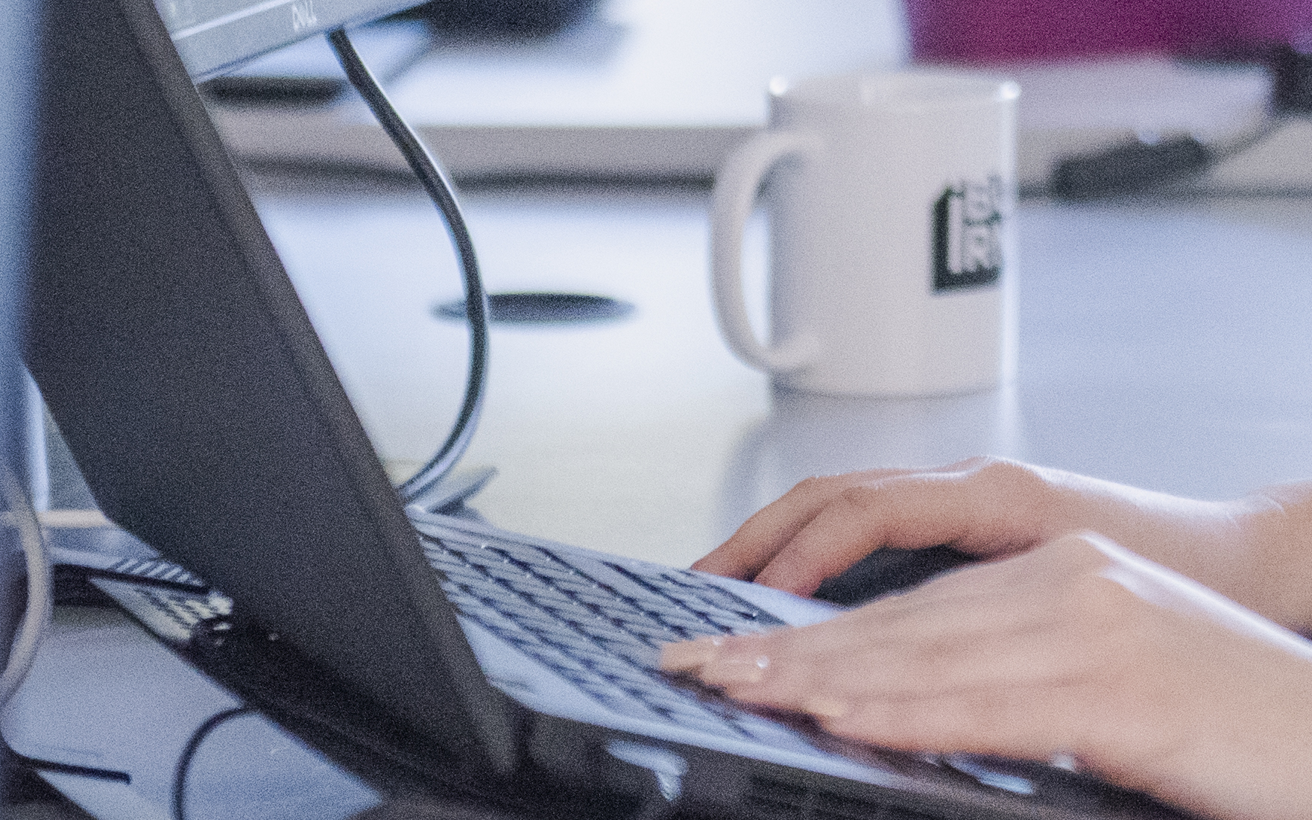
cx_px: 1381
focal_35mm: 244
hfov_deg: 8.5
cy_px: -315
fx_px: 8725
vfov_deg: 5.3
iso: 2000
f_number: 2.8
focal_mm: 70
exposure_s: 1/400
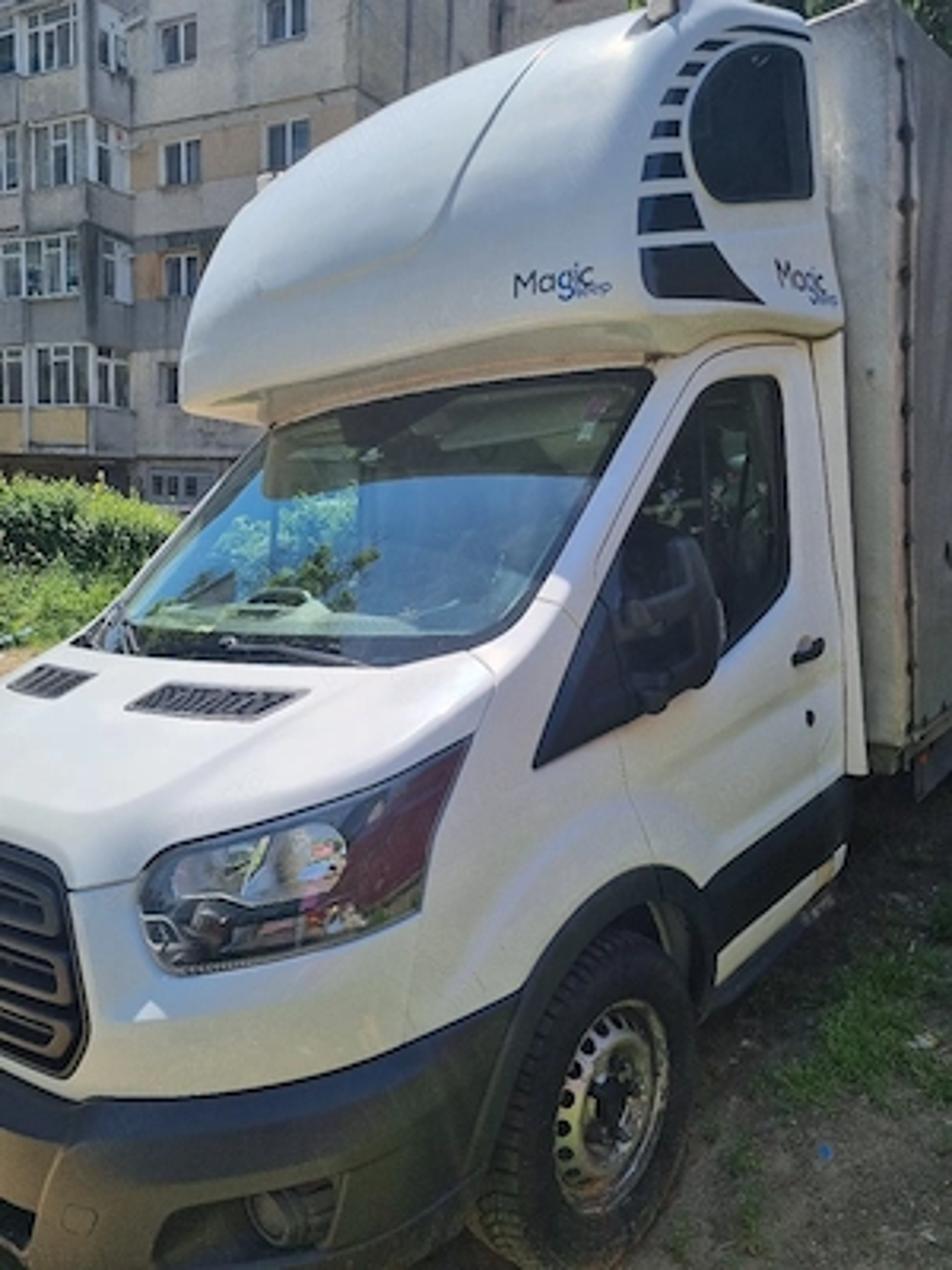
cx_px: 476
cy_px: 635
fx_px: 953
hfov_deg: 53.1
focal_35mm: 26
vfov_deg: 67.3
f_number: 1.8
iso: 50
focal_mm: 5.4
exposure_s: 1/3333
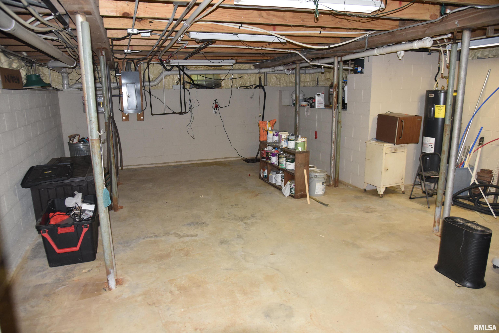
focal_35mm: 24
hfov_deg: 73.7
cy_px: 166
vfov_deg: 53.2
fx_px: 333
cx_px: 250
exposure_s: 1/60
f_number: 4
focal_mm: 24
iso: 1600
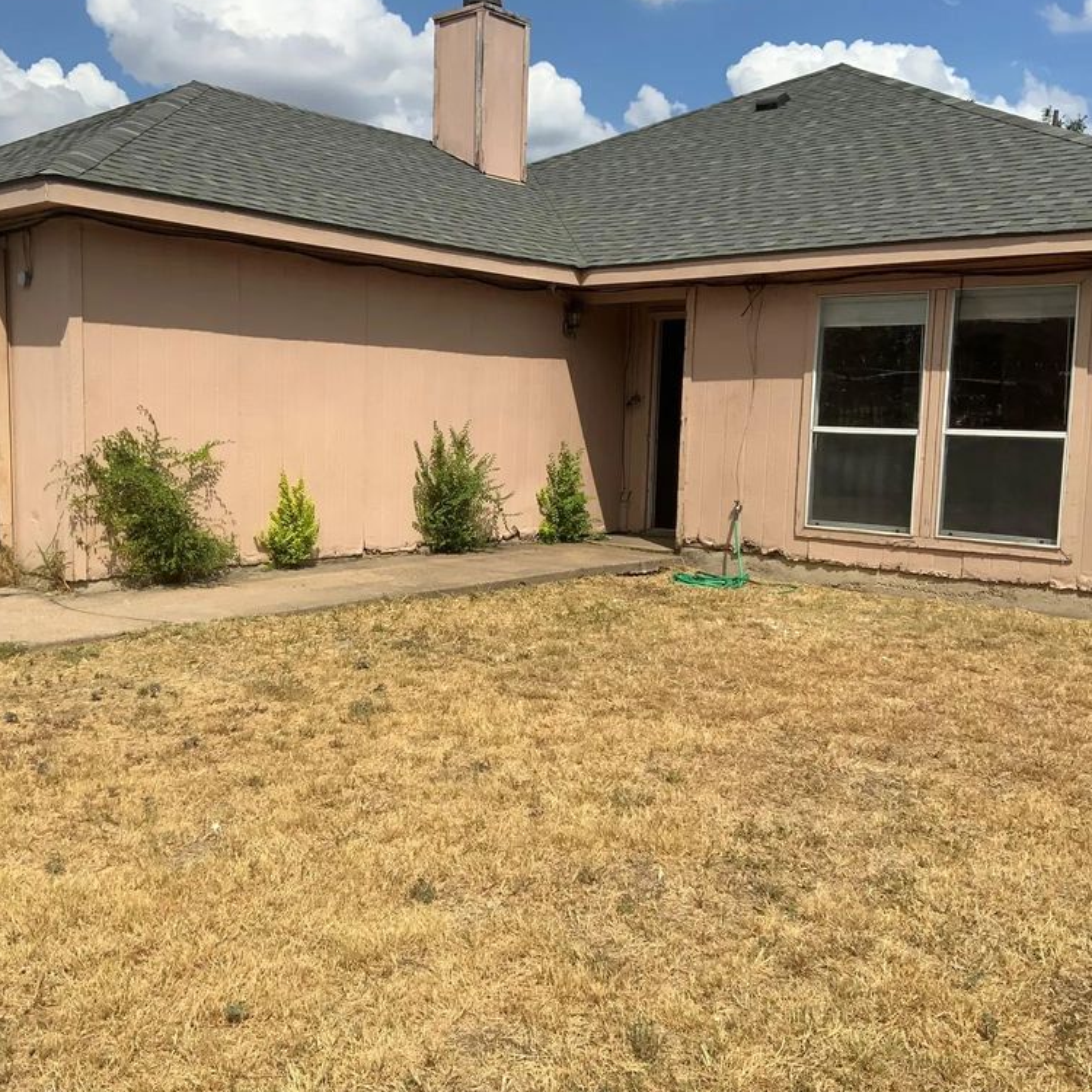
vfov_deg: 47.2
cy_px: 546
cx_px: 463
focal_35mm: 35
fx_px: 1249
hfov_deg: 47.1
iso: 20
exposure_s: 1/3125
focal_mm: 3
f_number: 1.8
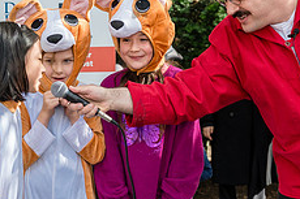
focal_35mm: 121
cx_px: 138
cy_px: 121
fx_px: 1008
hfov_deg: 16.9
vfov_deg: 11.3
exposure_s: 1/1250
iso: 1000
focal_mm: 48
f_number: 4
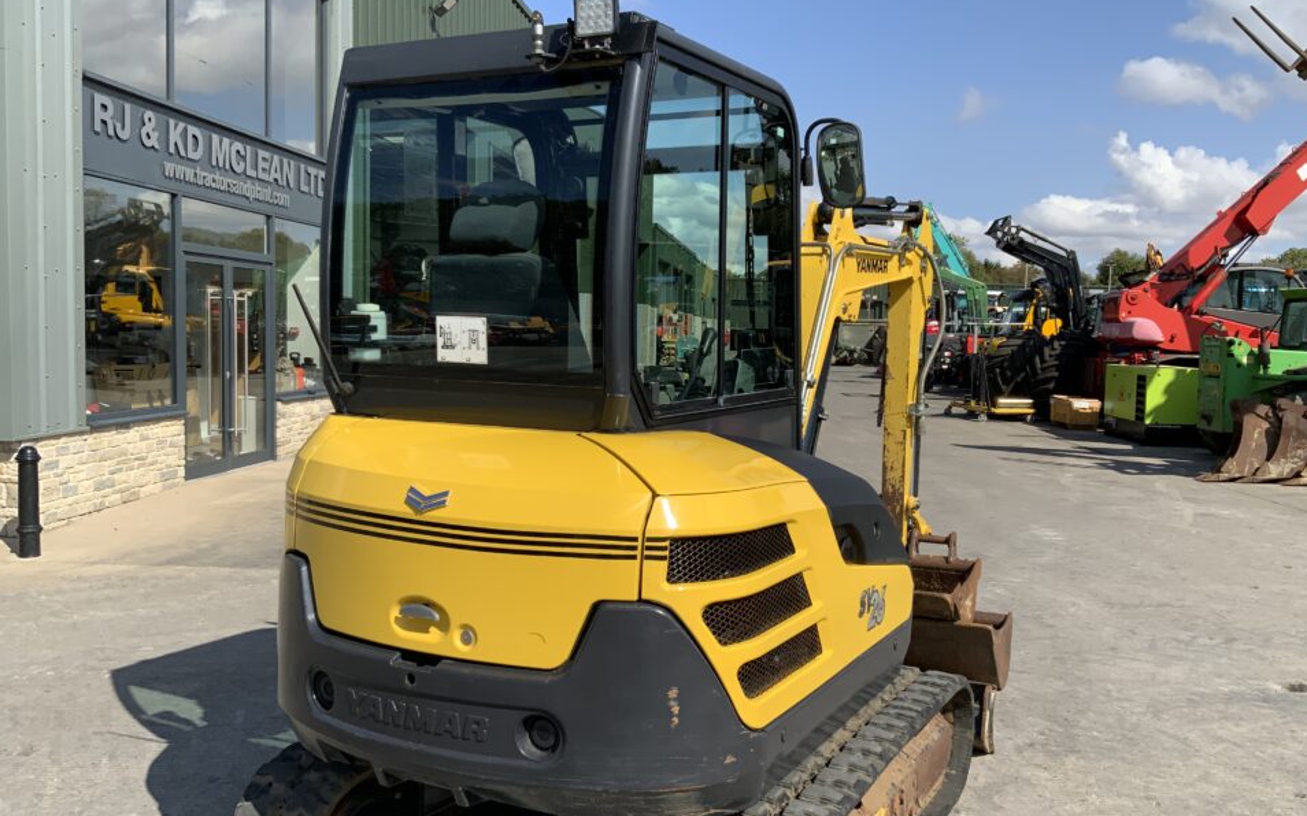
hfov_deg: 58.1
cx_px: 680
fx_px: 1175
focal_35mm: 33
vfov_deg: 38.3
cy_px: 423
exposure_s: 1/2058
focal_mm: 3
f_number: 1.8
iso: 16
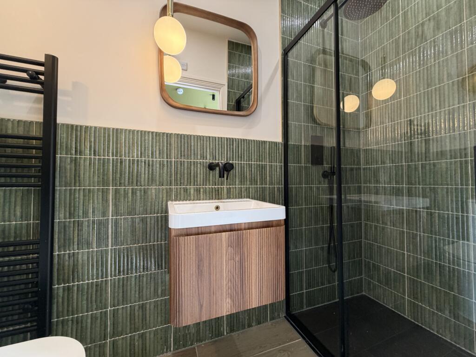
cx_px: 238
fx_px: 193
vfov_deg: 85.7
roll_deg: -0.1
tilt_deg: +0.2
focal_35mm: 14
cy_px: 178
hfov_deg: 102.1
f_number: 2.2
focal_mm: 2.22
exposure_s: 1/50
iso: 250
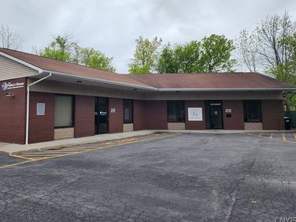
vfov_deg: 49.5
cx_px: 119
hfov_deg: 62.9
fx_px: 239
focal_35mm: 28
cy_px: 91
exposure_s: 1/316
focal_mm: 6.4
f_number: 1.8
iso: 12
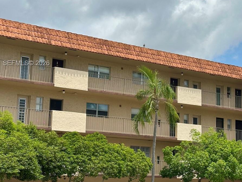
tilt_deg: +13.9
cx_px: 182
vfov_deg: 17.1
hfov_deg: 22.5
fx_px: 601
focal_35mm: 86
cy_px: 64
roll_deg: +0.4
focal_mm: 6.86
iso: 64
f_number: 1.78
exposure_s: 1/8929
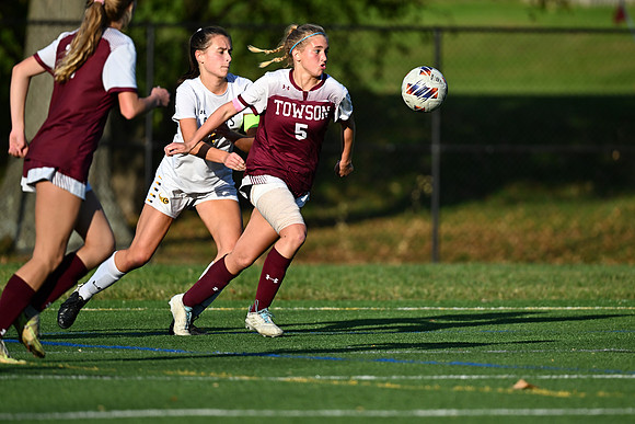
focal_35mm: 500
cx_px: 318
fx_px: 8821
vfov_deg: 2.8
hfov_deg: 4.1
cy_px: 212
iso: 450
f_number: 5.6
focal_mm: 500
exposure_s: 1/2000
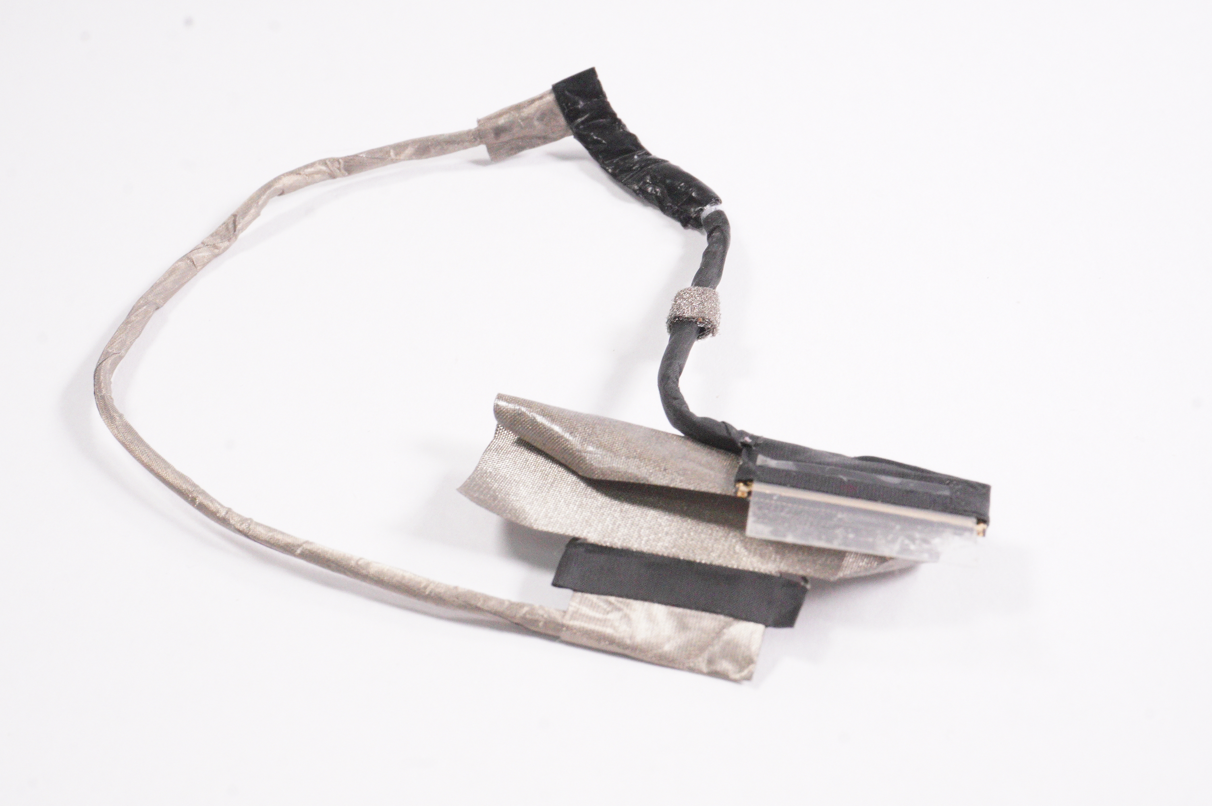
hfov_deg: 36.0
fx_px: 1867
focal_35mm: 56
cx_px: 606
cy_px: 403
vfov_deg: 24.4
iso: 6400
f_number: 16
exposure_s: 1/250
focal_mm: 37
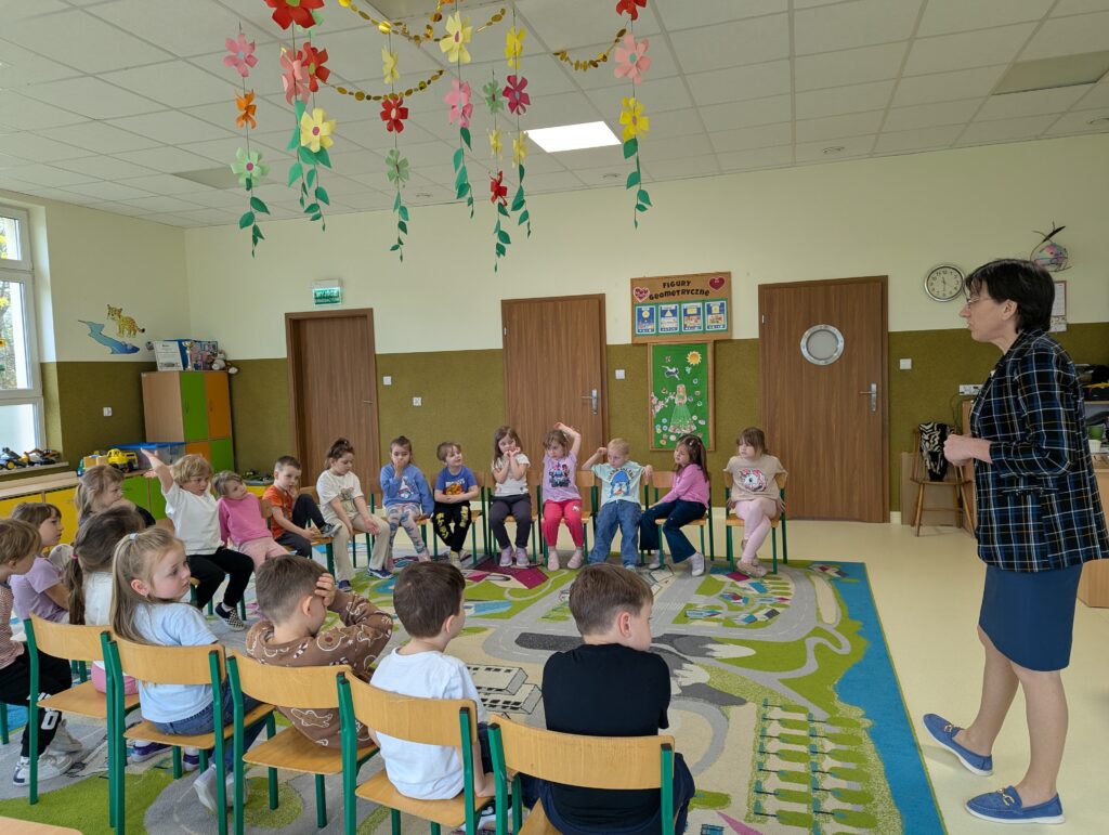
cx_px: 554
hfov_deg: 71.5
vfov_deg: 56.9
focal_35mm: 24
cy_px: 418
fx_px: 770
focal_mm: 6.81
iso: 61
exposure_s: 1/100
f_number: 1.85
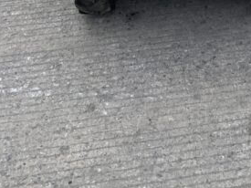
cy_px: -146
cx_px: 231
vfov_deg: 12.5
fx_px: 783
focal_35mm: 108
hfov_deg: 17.9
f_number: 1.8
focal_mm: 3
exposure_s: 1/327
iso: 16
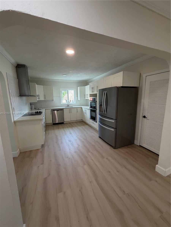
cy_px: 114
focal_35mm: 14
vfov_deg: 102.1
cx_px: 86
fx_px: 92
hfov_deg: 85.7
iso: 200
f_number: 2.2
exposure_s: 1/60
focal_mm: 2.22
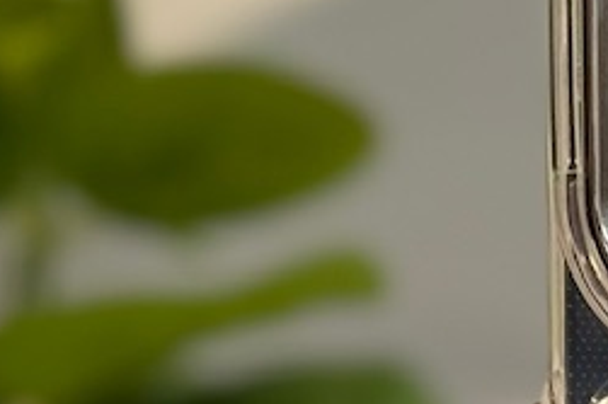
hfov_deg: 7.9
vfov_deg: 5.3
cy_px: 752
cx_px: 1029
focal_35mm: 255
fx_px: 4304
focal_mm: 6.76
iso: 100
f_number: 1.78
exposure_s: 1/2865
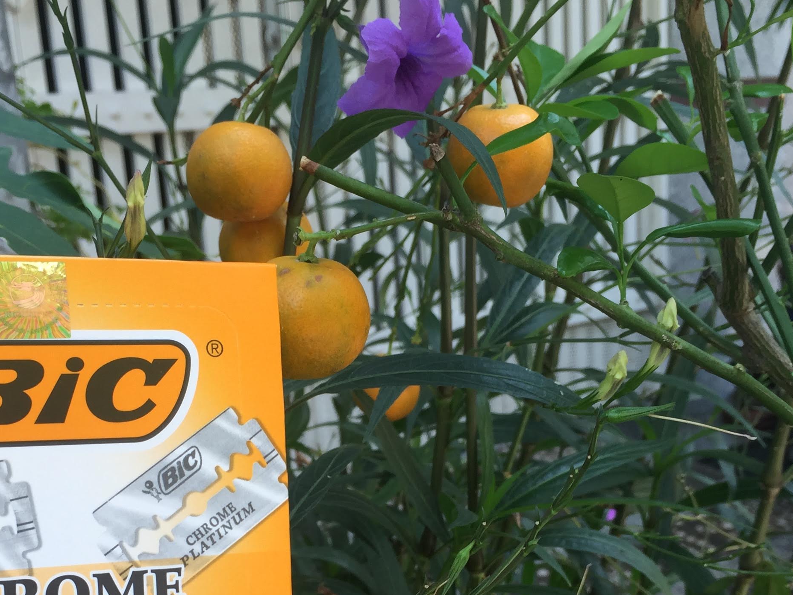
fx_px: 1168
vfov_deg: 27.8
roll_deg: +3.1
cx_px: 320
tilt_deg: -11.3
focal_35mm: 51
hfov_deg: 37.4
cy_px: 507
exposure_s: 1/143
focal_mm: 4.15
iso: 32
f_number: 2.2
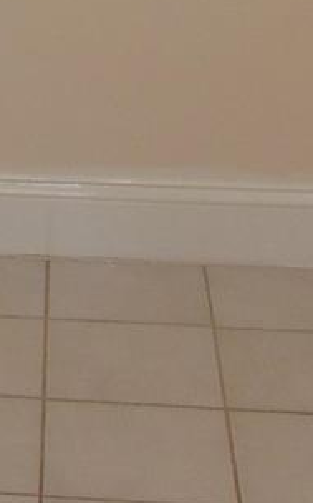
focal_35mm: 140
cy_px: -224
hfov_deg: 9.0
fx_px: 1914
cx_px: -240
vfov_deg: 14.1
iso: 80
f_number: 3
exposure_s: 1/60
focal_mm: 4.5
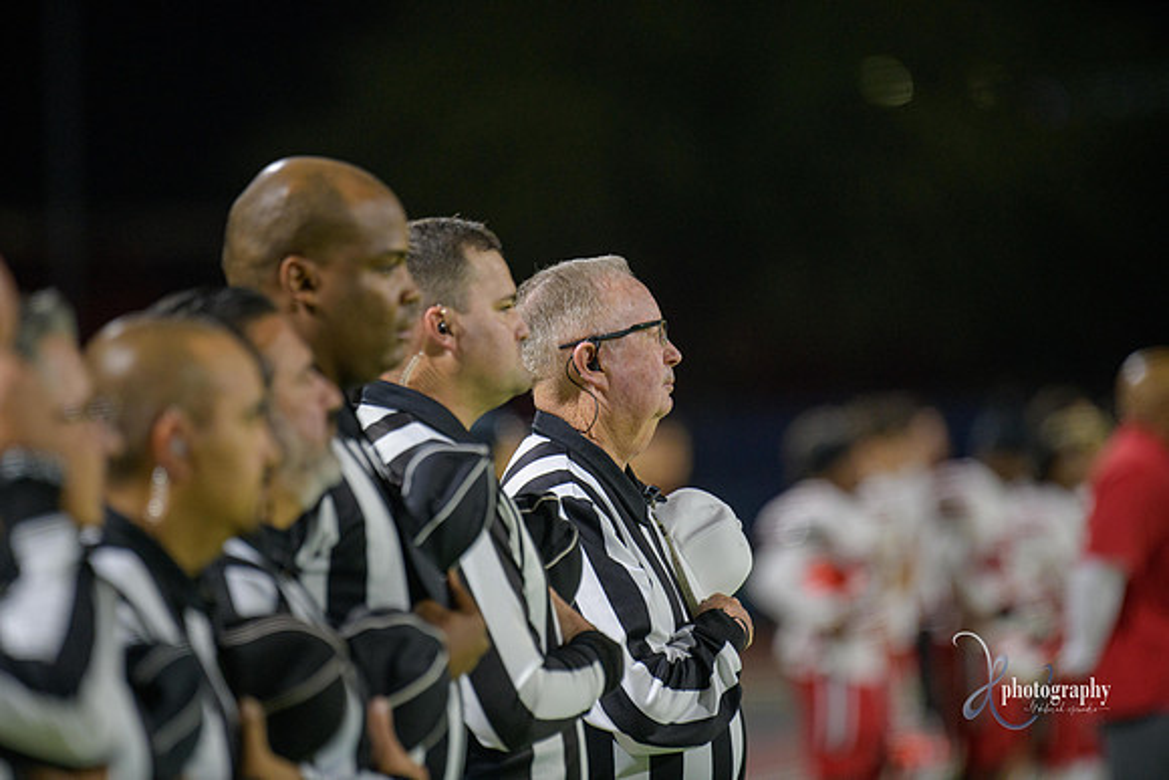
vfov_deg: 4.6
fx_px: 9743
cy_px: 390
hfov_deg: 6.9
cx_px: 584
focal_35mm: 300
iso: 1250
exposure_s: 1/250
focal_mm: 300
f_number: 2.8
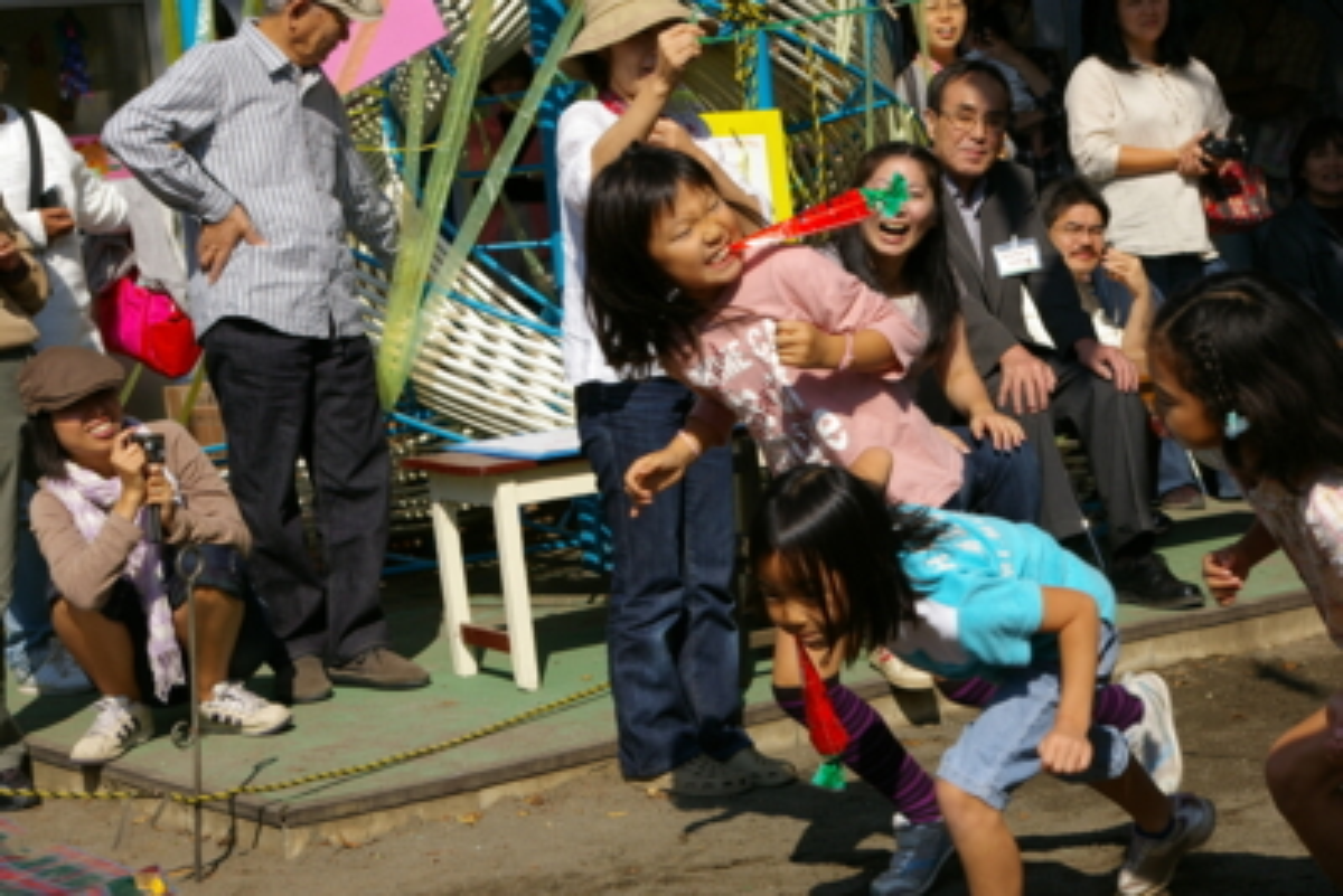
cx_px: 672
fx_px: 3079
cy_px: 448
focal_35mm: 82
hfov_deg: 24.6
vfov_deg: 16.6
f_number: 9.5
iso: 200
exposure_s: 1/350
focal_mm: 55
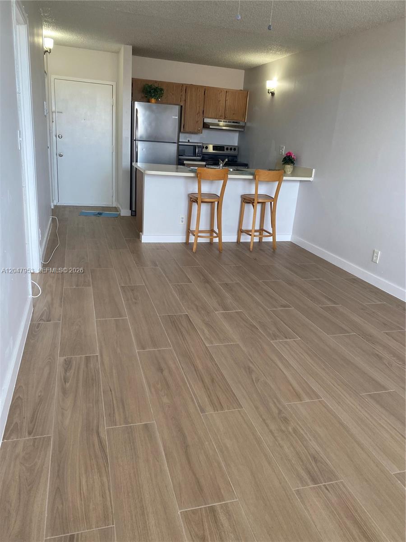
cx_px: 203
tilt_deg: -17.8
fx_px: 407
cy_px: 271
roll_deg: -3.6
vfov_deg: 67.3
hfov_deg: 53.1
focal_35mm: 26
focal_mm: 4.25
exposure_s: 1/103
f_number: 1.8
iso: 125
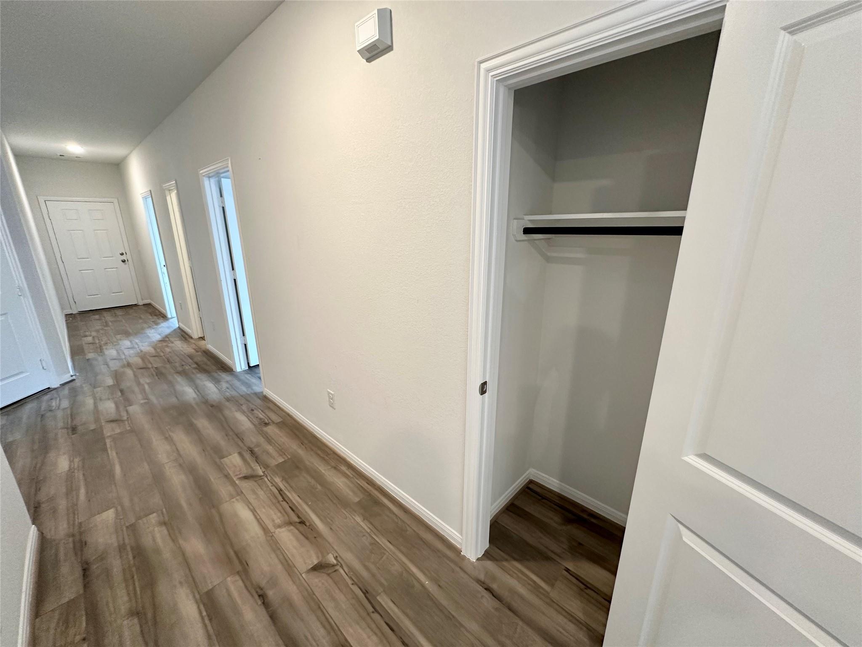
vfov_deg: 85.7
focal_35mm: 14
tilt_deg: -15.5
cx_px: 431
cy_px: 324
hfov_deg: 102.1
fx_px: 349
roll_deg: +0.3
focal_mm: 2.22
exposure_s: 1/60
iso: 200
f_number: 2.2
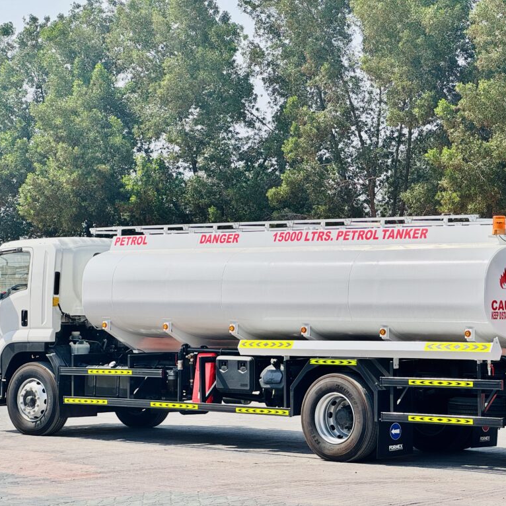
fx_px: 1505
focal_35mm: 91
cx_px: 302
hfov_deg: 19.1
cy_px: 253
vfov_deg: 19.1
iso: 25
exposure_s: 1/1167
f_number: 2.8
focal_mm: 9
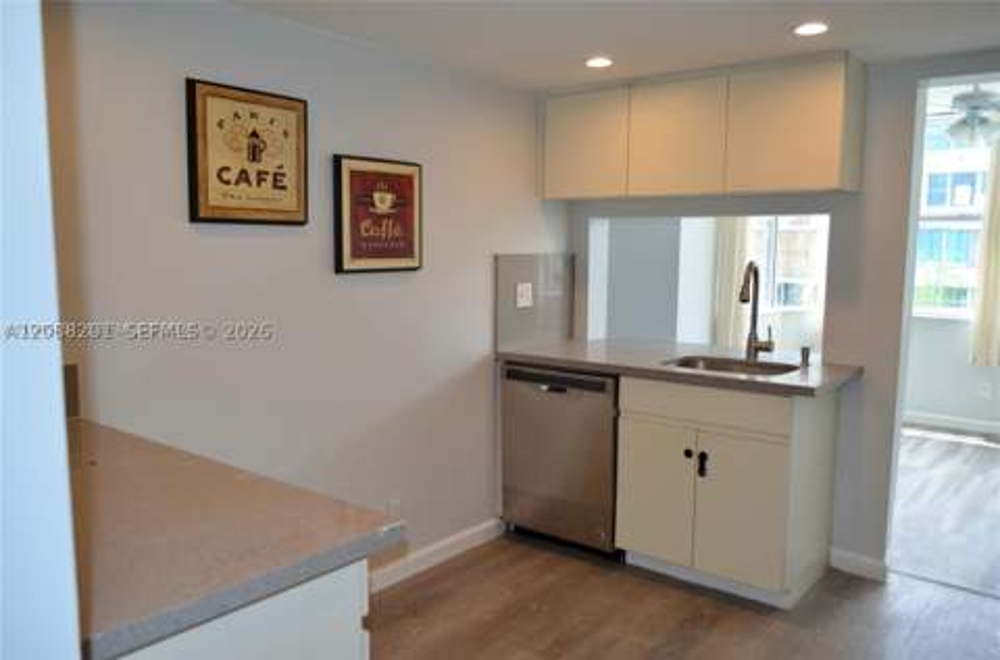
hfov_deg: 67.5
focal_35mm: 27
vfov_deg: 47.7
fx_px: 748
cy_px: 330
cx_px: 500
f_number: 3.5
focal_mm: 18
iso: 280
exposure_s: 1/125
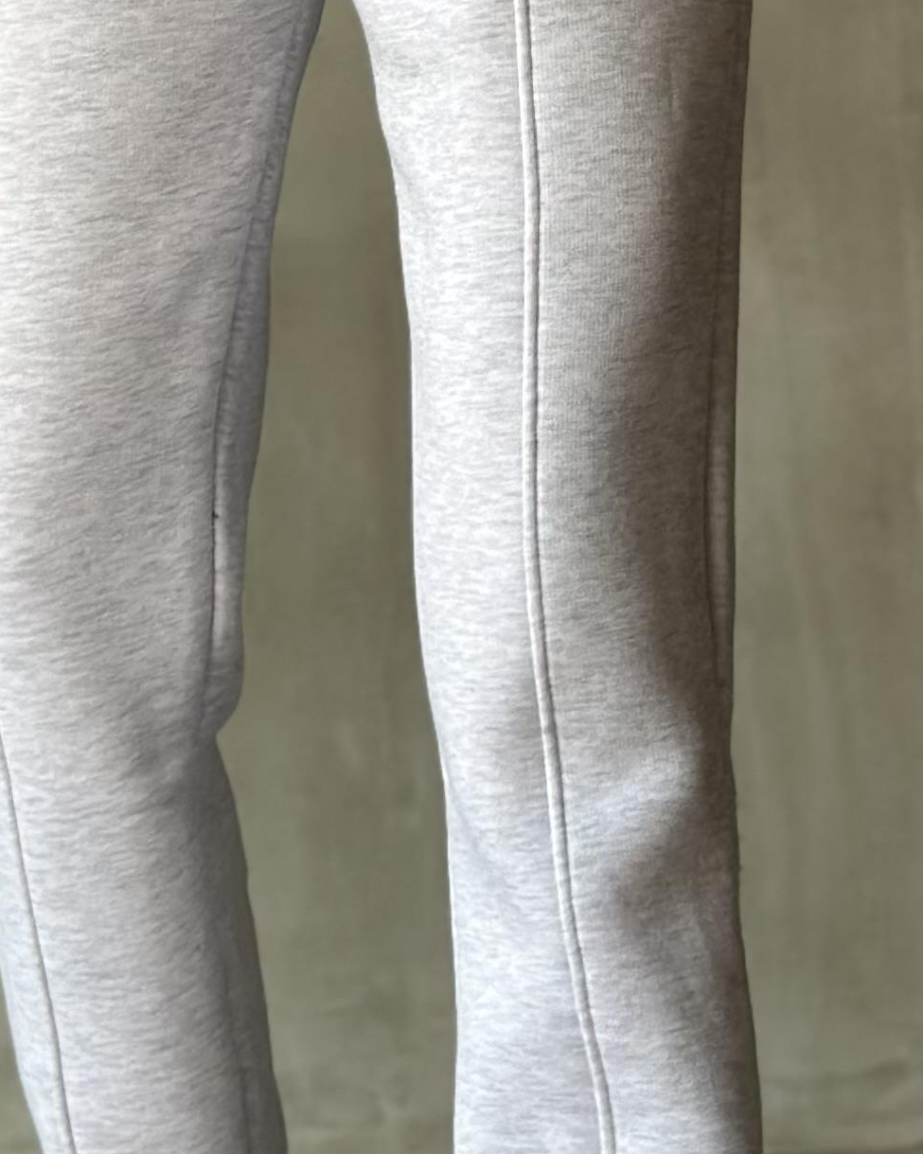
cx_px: 359
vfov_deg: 12.4
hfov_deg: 10.0
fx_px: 5293
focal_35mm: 155
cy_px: 118
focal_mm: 6.86
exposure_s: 1/81
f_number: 1.78
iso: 125
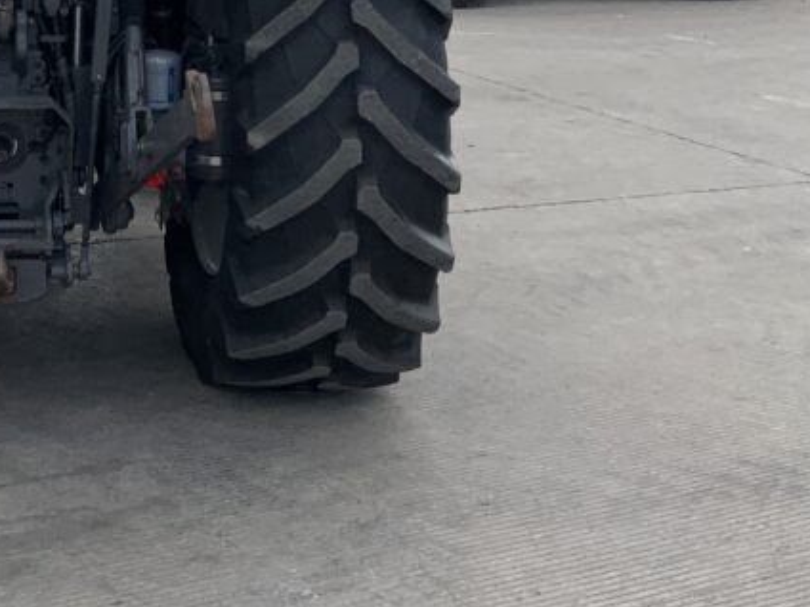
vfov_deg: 19.7
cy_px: -124
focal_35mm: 70
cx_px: 159
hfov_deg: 27.2
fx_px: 1638
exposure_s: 1/2141
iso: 20
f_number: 1.8
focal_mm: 3
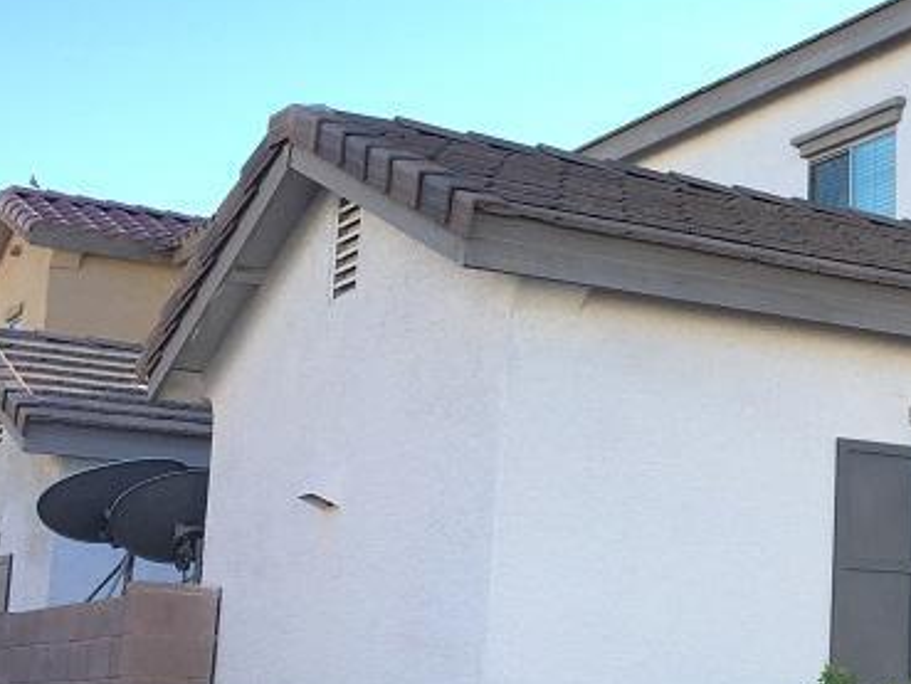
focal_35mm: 77
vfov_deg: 19.1
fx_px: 2027
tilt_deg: +7.6
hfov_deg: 24.1
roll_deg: -1.5
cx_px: 923
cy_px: 436
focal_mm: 4.15
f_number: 2.2
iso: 32
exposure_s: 1/581
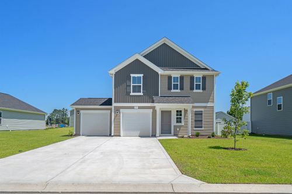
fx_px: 211
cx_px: 146
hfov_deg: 69.4
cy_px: 97
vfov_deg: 49.5
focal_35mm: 26
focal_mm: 26
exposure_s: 1/250
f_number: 9
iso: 160
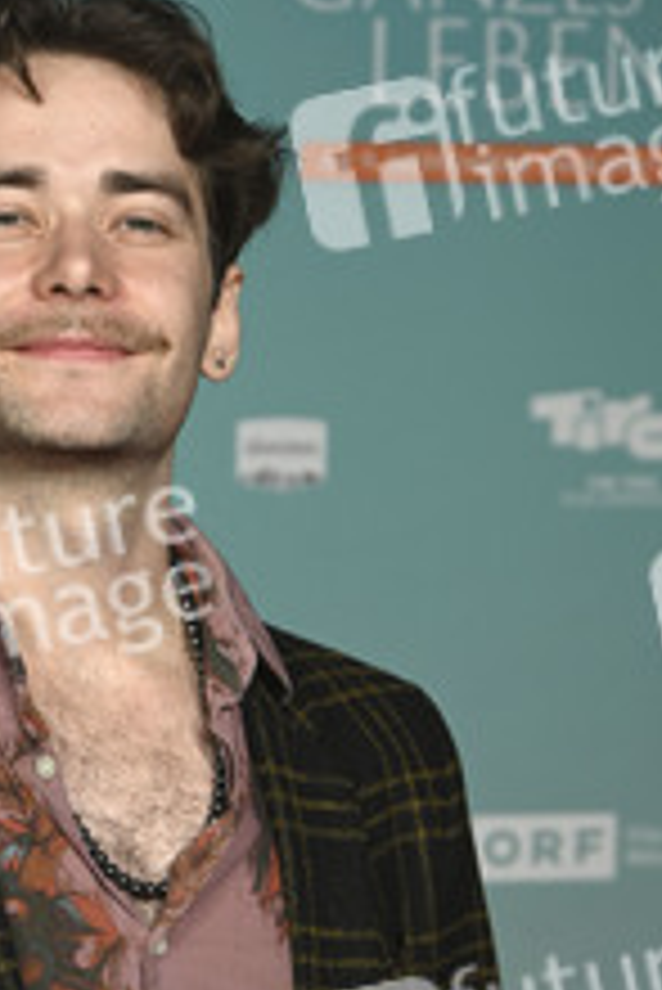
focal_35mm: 167
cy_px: 819
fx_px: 4599
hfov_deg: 8.2
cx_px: 113
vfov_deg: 12.2
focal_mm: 92
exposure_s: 1/200
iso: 1000
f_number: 6.3
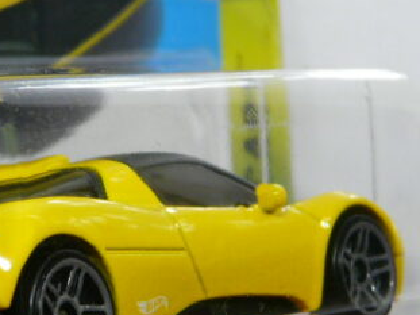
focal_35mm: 187
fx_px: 2268
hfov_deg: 10.5
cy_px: 173
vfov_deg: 7.9
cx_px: 69
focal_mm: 10
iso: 100
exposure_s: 1/50
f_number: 3.2
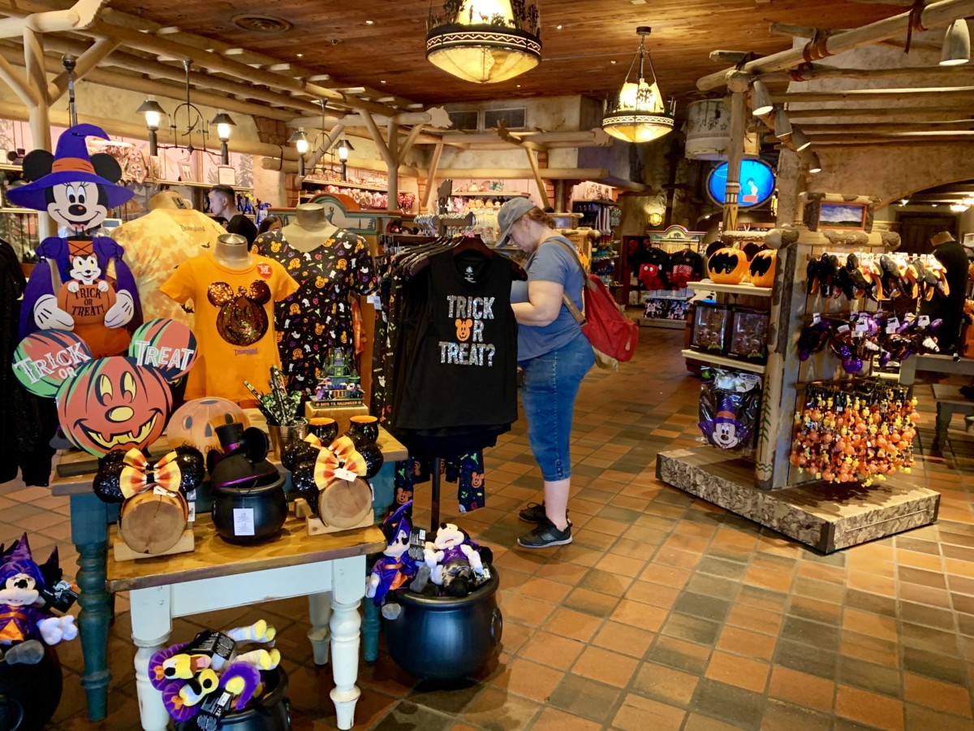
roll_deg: -2.1
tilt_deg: -7.7
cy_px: 366
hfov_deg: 67.3
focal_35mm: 26
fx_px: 732
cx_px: 487
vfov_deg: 53.1
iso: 400
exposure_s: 1/40
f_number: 1.8
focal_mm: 4.25
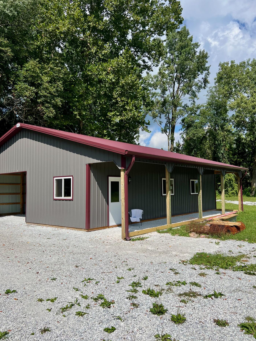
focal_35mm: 28
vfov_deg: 63.4
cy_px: 168
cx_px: 131
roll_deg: +0.3
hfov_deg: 49.7
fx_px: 276
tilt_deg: +5.1
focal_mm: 5.7
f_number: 1.5
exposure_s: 1/6211
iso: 50
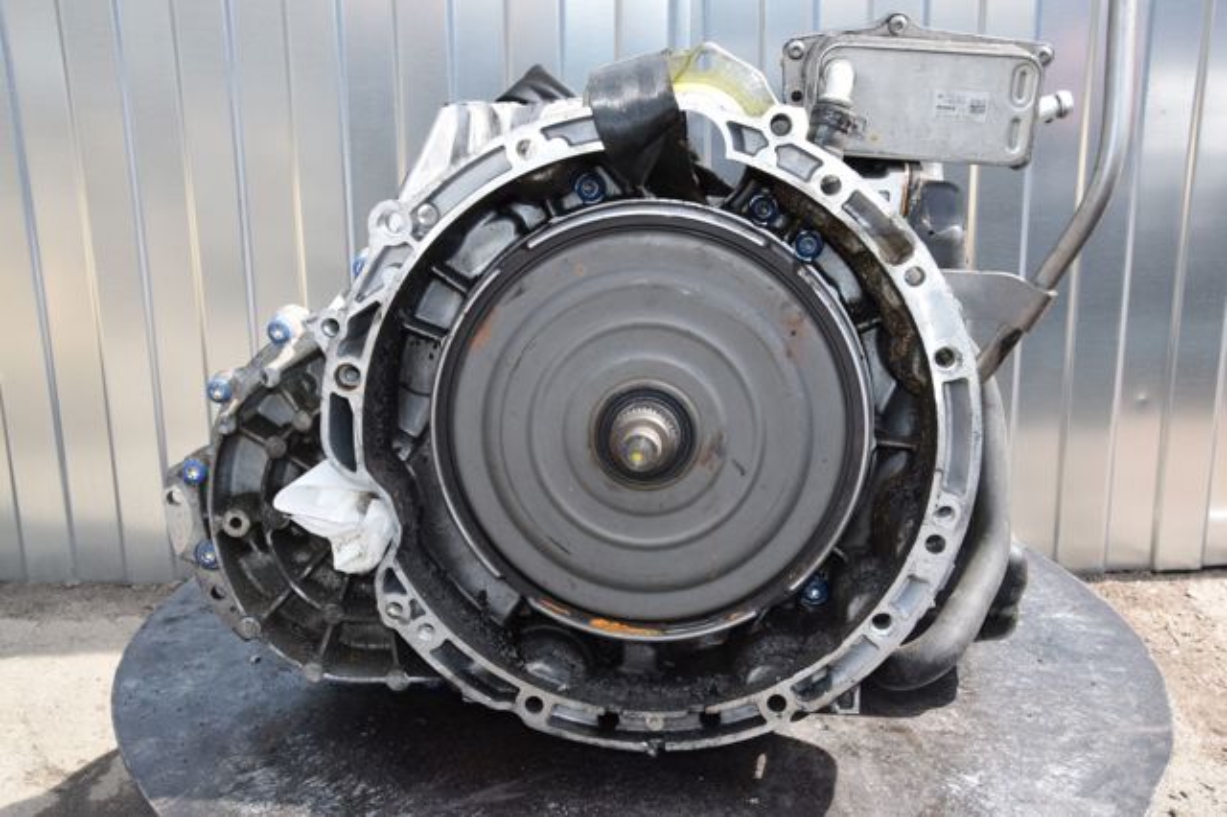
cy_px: 408
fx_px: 1533
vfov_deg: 29.8
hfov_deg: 43.6
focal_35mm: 45
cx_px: 614
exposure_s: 1/200
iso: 800
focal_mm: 30
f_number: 13
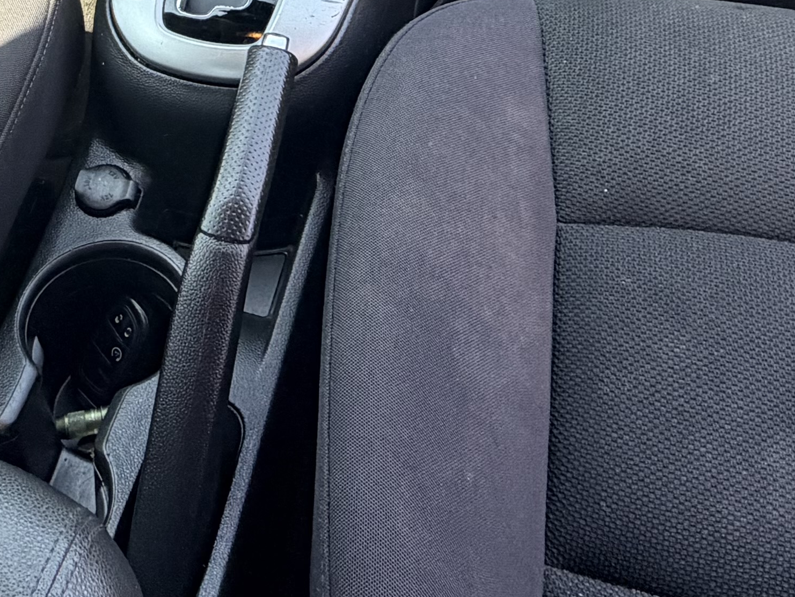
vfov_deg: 24.2
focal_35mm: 54
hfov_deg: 34.3
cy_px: -146
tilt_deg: -35.5
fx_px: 1240
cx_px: 145
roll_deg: +4.4
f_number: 2.2
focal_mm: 2.22
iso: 125
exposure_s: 1/121
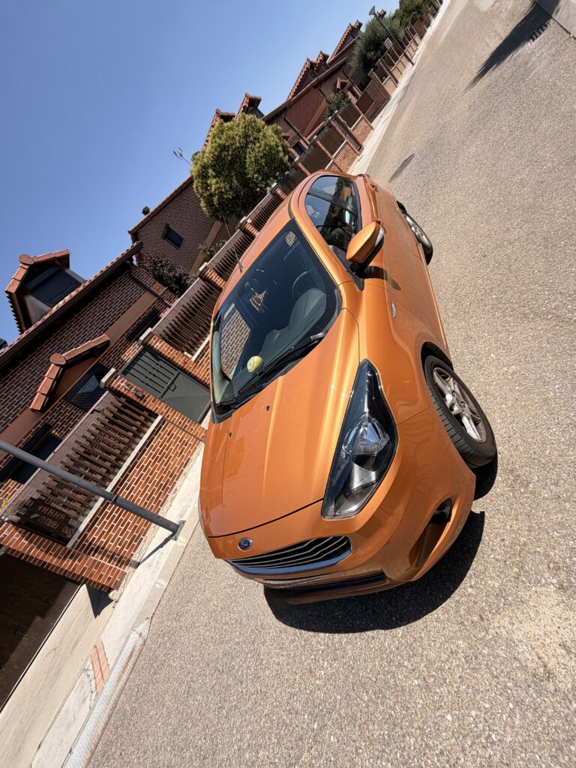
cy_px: 384
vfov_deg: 102.1
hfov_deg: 85.7
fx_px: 311
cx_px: 288
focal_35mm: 14
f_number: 2.2
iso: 20
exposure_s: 1/770
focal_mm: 2.22
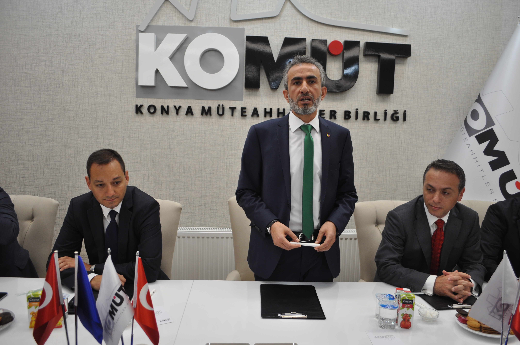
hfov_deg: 67.4
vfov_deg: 47.8
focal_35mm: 27
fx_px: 390
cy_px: 172
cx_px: 260
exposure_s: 1/80
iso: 400
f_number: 4.5
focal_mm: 18
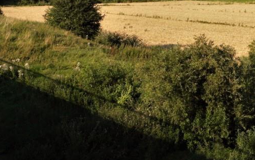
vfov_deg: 12.3
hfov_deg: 19.2
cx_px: 241
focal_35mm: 106
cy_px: 52
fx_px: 737
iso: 200
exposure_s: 1/1000
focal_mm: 10.6
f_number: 5.1
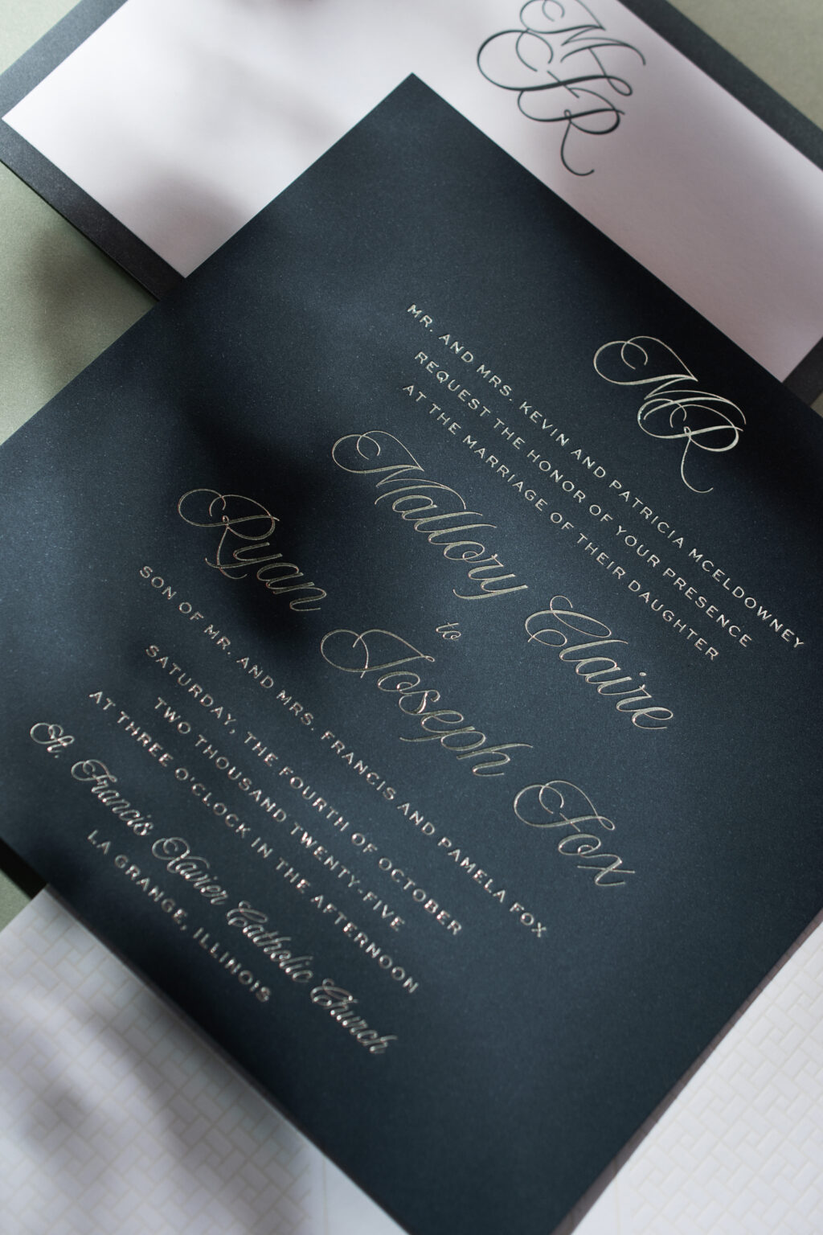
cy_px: 618
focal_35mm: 60
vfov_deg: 33.4
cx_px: 412
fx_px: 2057
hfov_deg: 22.6
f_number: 5.6
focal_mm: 40
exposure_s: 1/250
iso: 100
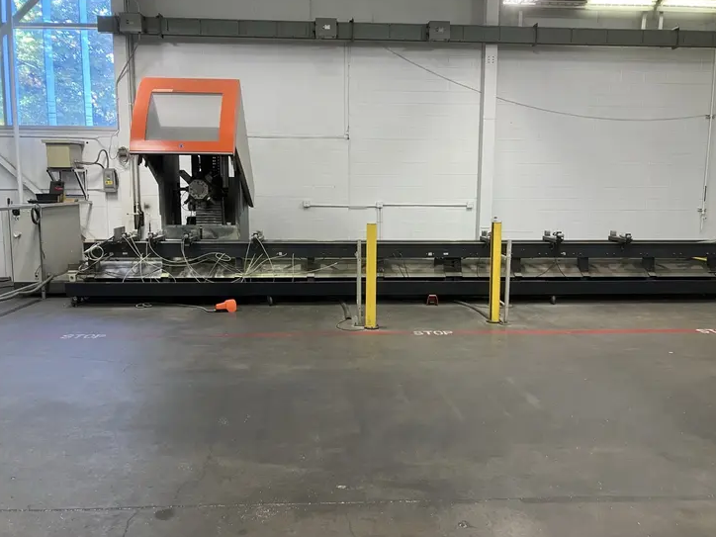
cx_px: 366
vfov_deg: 48.2
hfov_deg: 61.7
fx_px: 600
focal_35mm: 29
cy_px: 273
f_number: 1.8
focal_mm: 4
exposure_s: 1/60
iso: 50
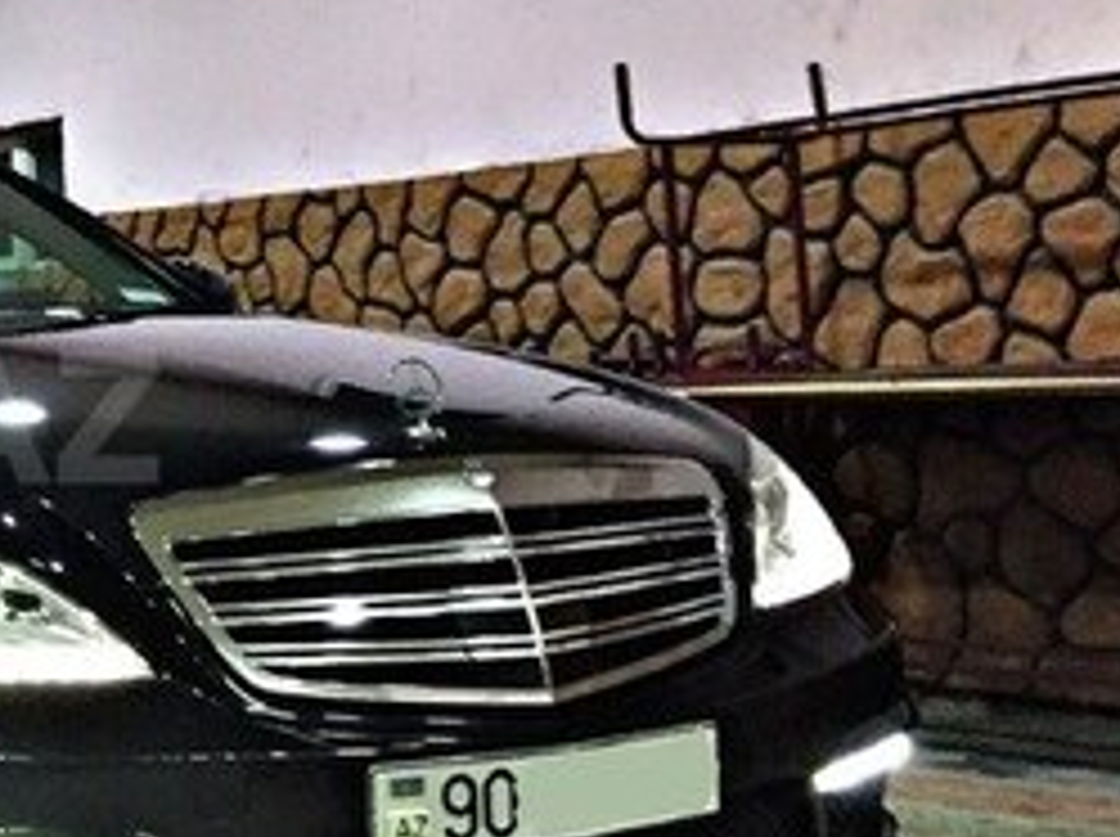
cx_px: -301
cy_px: 416
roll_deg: +0.3
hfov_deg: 22.8
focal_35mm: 77
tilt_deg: +0.5
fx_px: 2488
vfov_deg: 19.1
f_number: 2.2
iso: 250
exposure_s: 1/17
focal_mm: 4.15
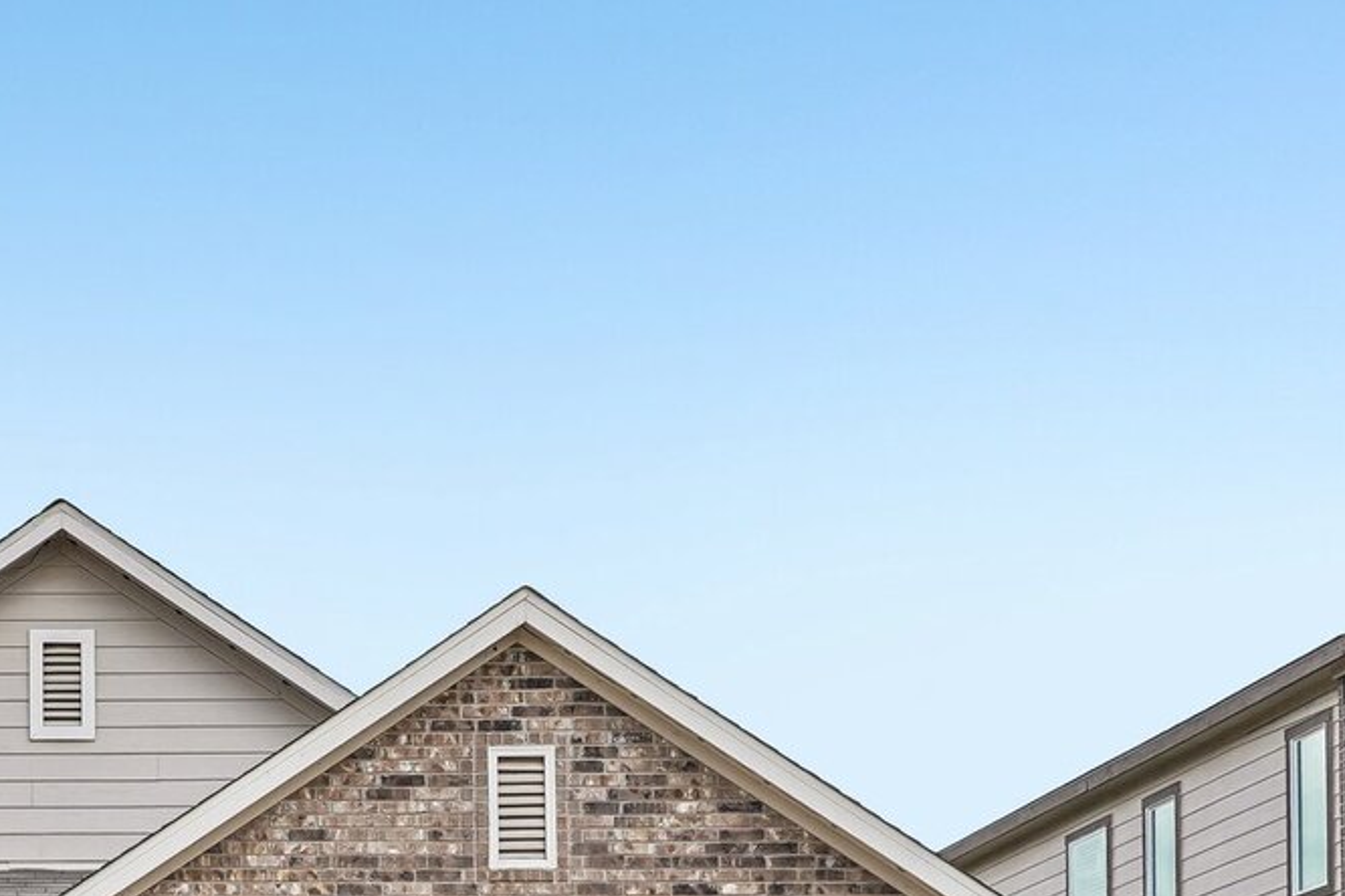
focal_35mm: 73
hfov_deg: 26.3
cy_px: 993
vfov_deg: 18.0
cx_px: 14
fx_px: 2727
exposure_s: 1/160
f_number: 8
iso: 100
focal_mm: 30
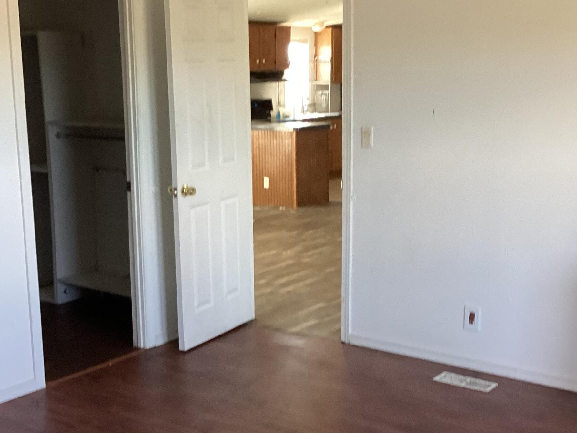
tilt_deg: -14.7
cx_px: 249
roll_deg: +0.9
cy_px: 240
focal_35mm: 52
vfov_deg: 28.0
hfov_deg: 36.8
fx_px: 867
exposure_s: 1/60
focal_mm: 3.3
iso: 200
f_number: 2.4
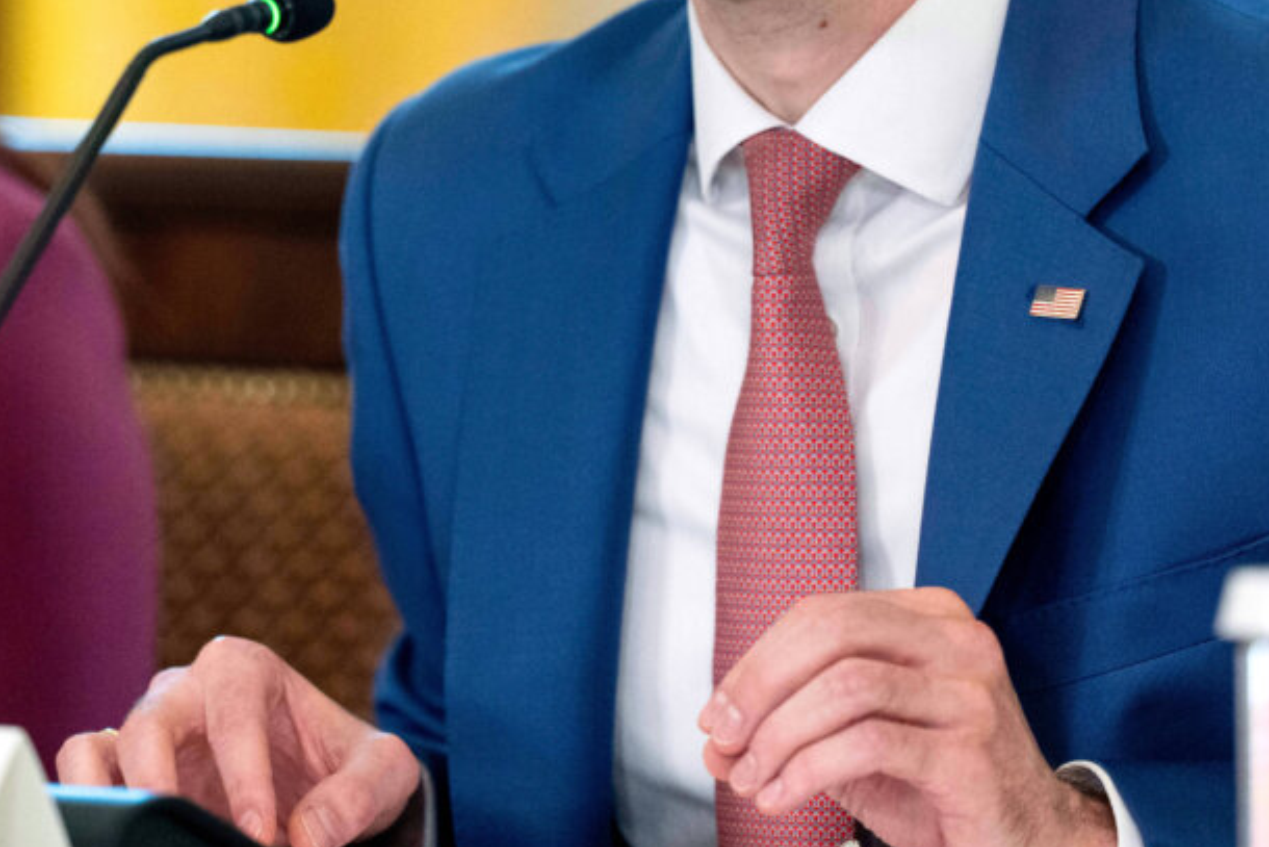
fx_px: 20801
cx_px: 674
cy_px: 60
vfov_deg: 2.3
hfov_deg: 3.5
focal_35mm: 590
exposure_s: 1/320
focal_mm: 300
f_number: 2.8
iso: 2000
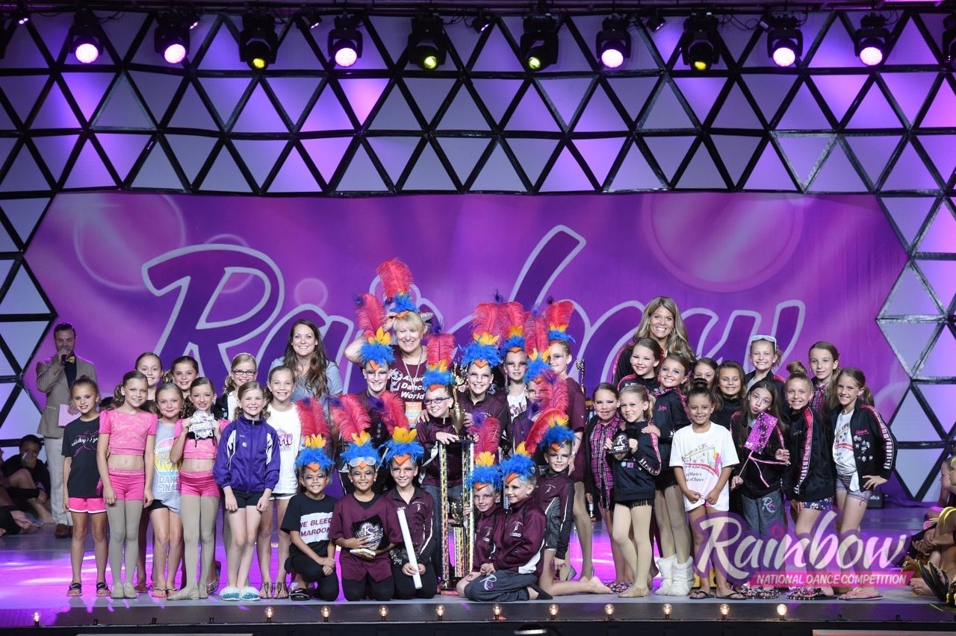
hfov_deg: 17.1
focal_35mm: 120
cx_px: 478
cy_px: 318
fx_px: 3185
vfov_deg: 11.4
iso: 4000
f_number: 3.5
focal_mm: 120
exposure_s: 1/640
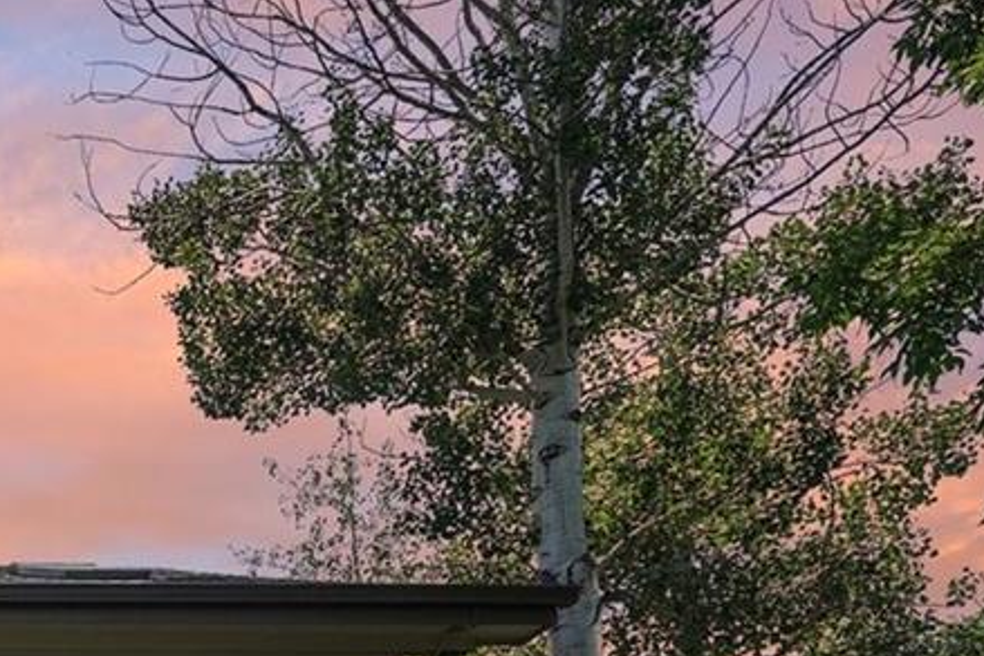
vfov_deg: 22.9
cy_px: 905
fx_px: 1394
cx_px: -511
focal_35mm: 51
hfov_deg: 26.9
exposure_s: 1/125
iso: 100
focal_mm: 14
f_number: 8
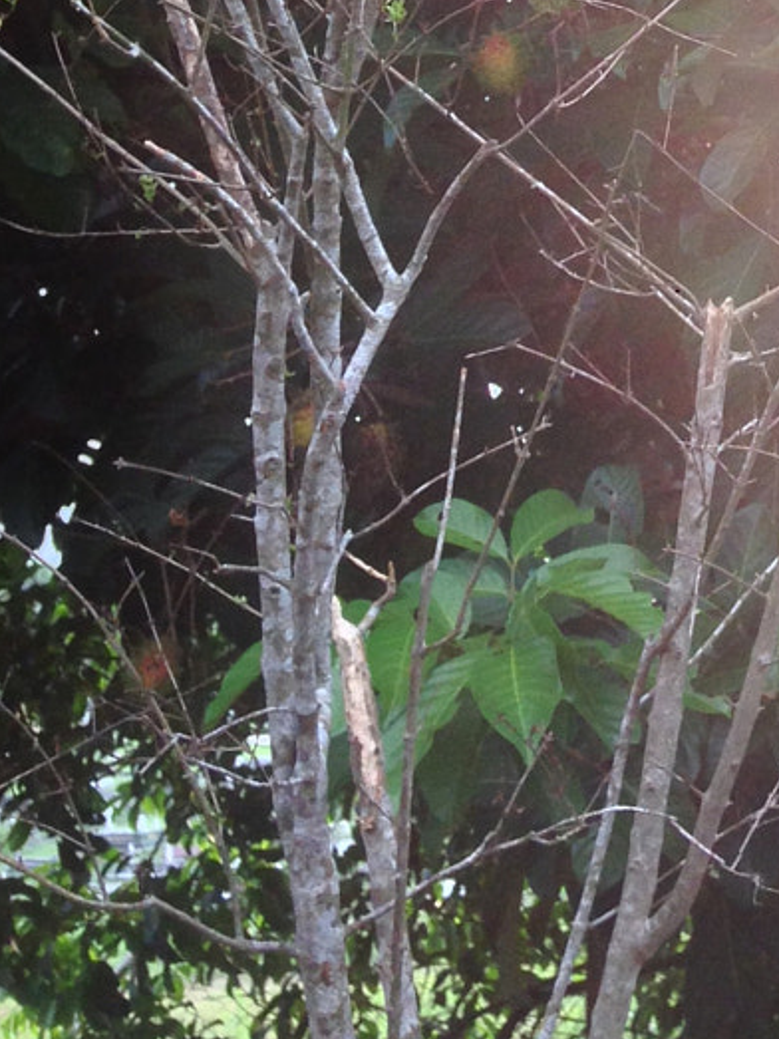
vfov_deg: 18.5
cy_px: -181
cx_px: 1184
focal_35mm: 101
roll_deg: +2.9
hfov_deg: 13.7
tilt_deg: +13.4
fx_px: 3032
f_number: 2.4
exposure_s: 1/120
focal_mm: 4.12
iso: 64
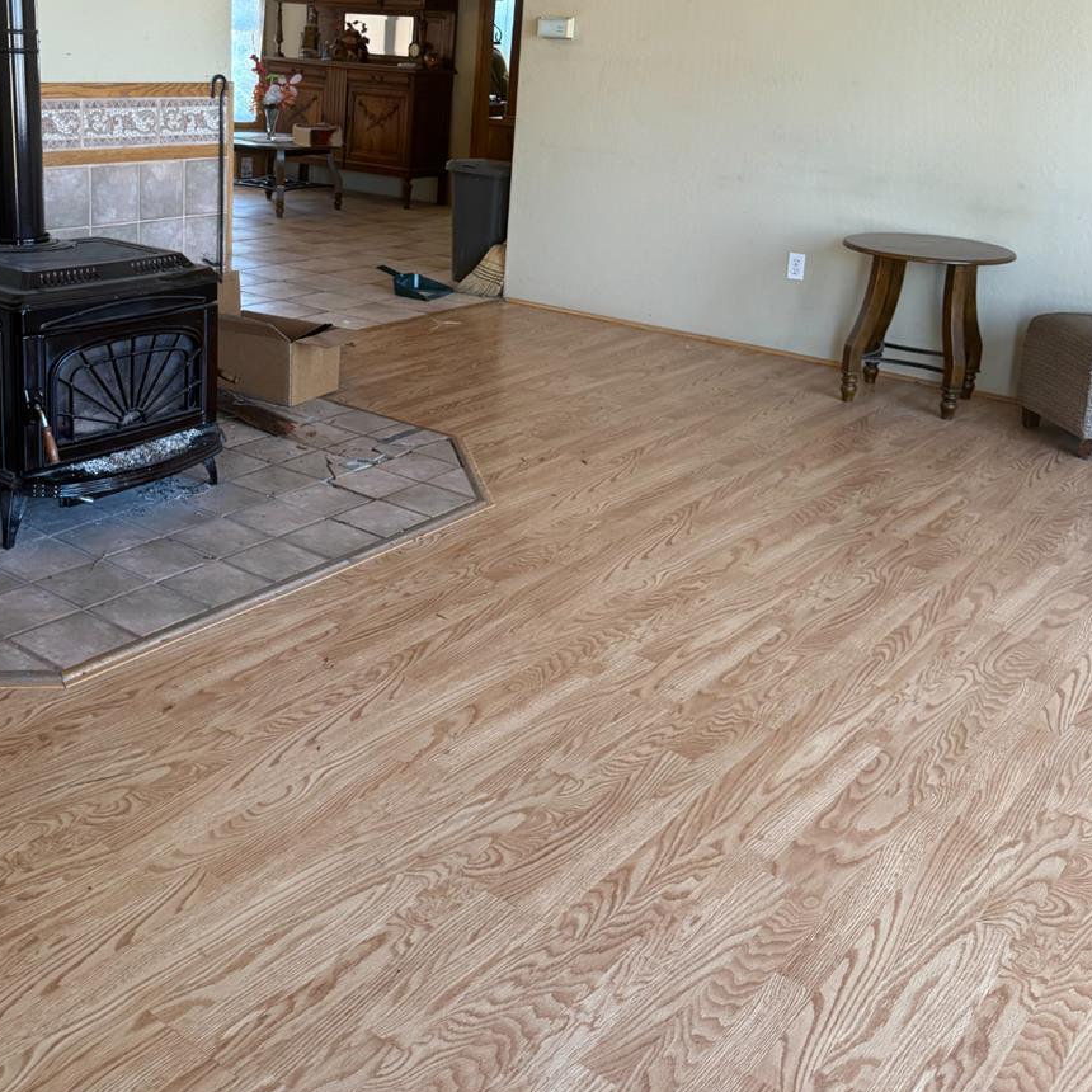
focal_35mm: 37
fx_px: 1321
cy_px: 352
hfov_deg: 44.5
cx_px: 390
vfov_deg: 44.2
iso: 200
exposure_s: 1/118
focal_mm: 6.76
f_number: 1.78
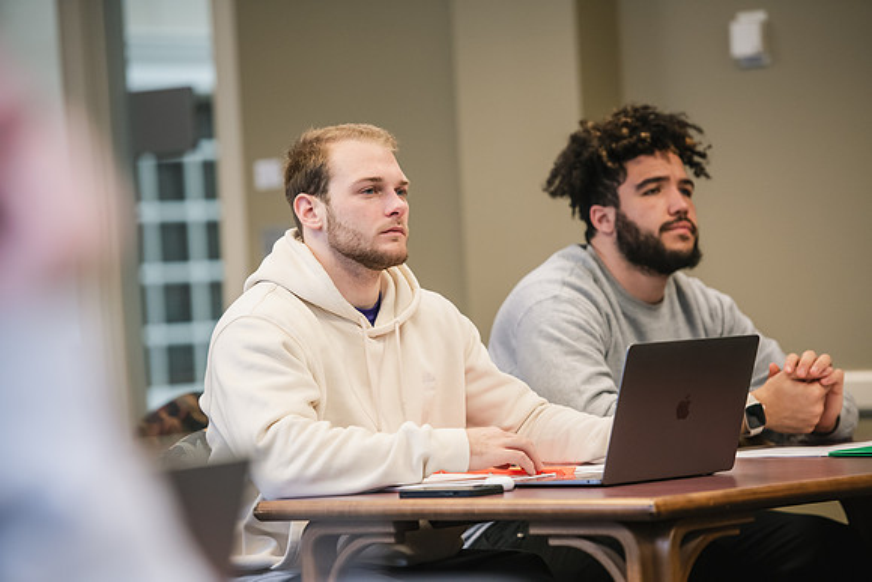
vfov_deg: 8.3
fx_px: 3997
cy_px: 291
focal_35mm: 165
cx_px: 436
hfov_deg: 12.4
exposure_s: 1/200
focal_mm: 165
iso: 1250
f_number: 3.2
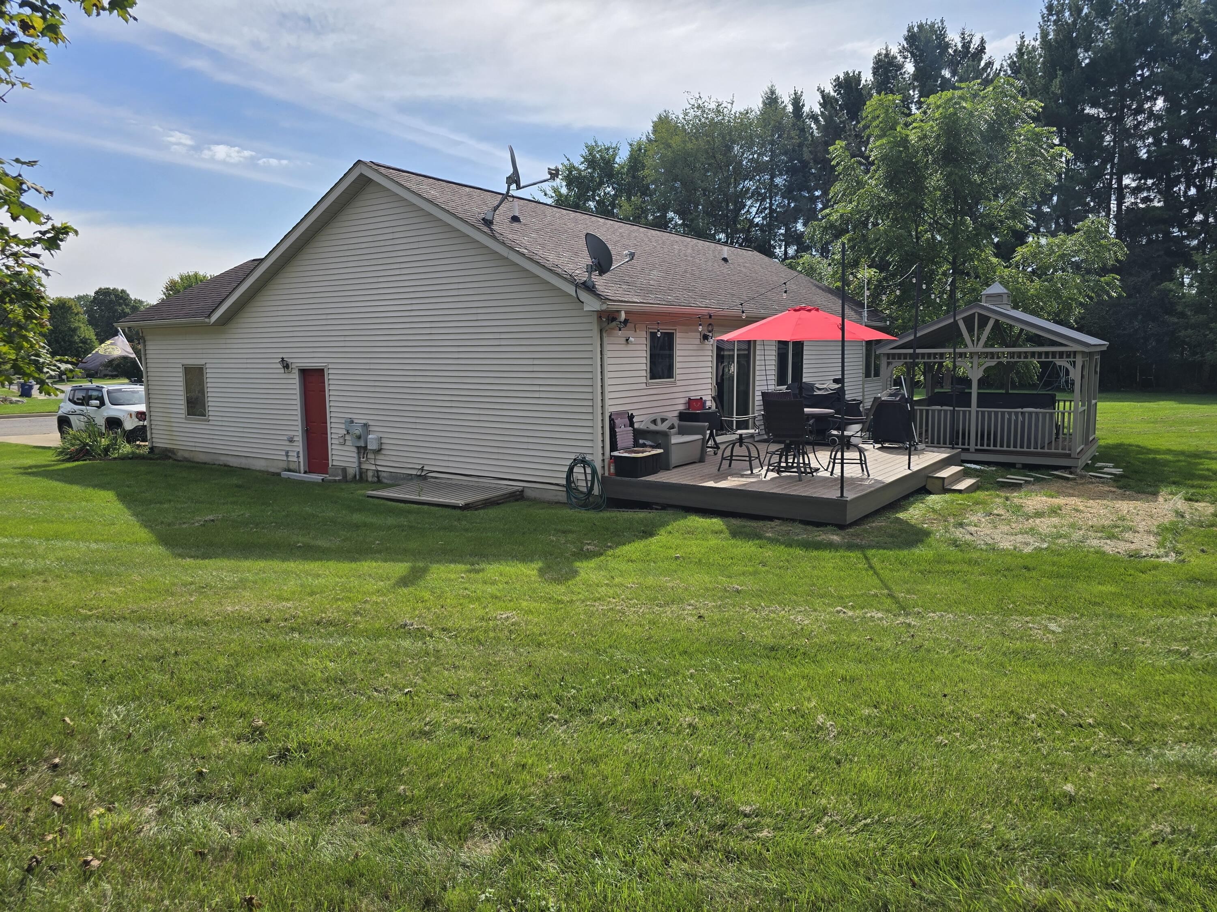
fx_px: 809
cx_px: 608
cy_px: 456
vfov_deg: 58.9
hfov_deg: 73.9
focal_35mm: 23
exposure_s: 1/1314
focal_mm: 6.3
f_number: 1.7
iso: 12
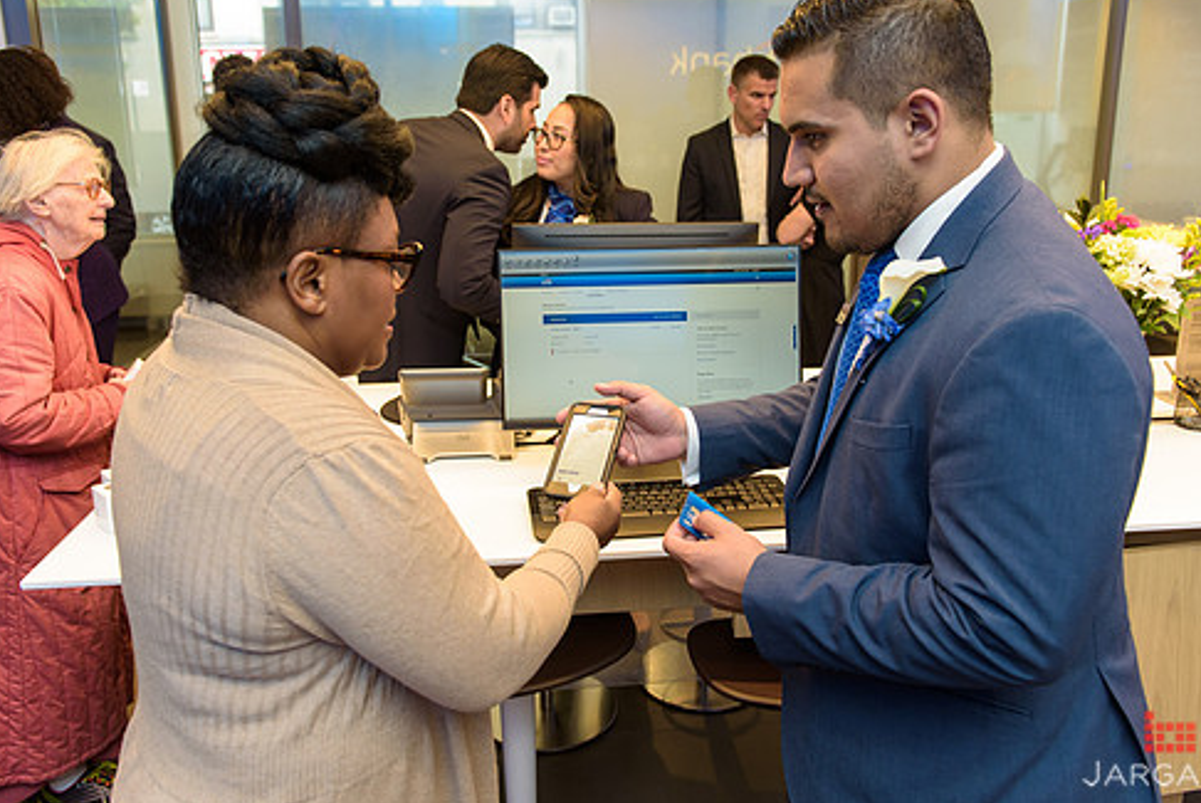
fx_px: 1035
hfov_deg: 60.2
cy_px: 362
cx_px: 603
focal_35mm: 31
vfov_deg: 42.4
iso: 640
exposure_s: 1/125
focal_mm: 26
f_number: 3.2
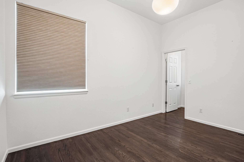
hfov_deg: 95.0
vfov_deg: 72.0
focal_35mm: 16
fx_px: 112
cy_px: 81
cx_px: 122
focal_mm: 11
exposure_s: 1/10
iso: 500
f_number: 8
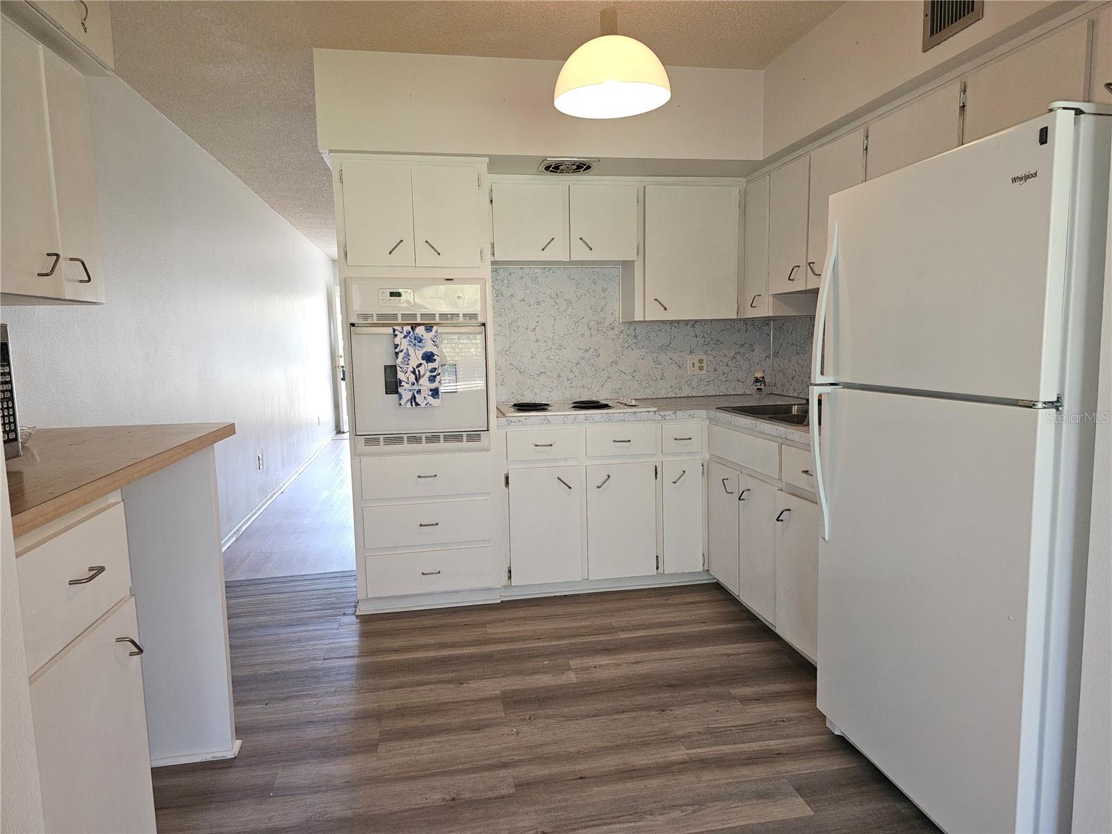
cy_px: 417
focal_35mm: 23
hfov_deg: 73.9
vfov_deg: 58.9
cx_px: 556
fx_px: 739
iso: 100
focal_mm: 6.3
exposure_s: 1/60
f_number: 1.7
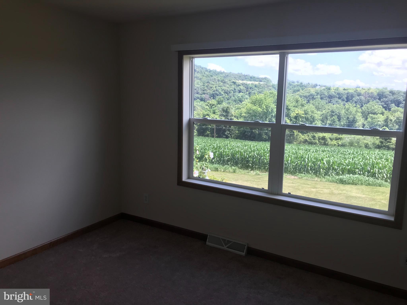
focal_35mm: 28
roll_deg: -0.3
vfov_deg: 49.7
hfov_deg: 63.4
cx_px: 204
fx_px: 329
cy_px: 152
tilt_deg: -8.5
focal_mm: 3.99
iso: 20
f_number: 1.8
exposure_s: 1/255
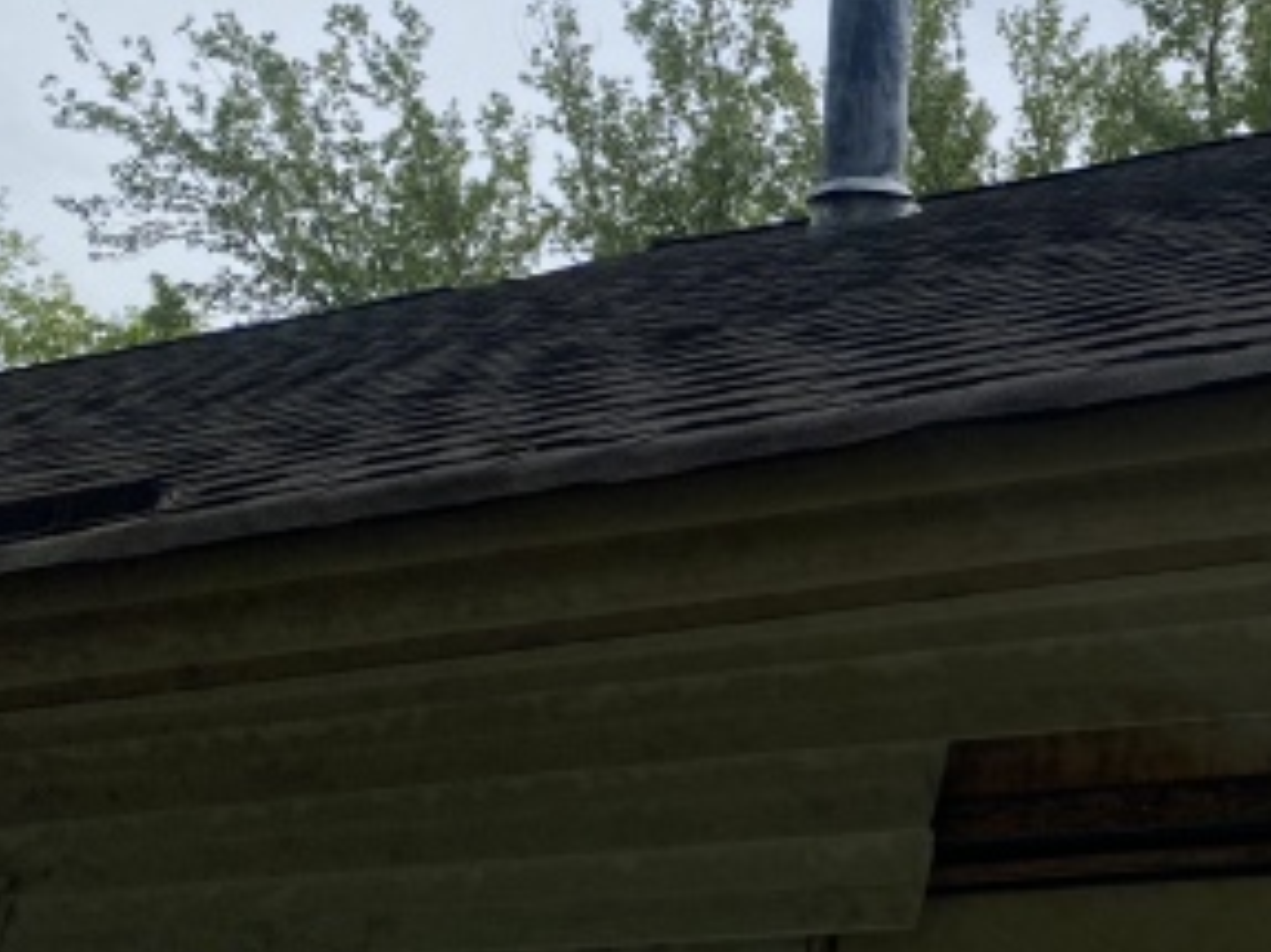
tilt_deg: +18.4
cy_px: 350
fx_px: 2129
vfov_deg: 25.1
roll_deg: -1.1
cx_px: 1231
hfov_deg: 31.1
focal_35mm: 58
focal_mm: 4.25
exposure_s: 1/6410
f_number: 1.8
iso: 32
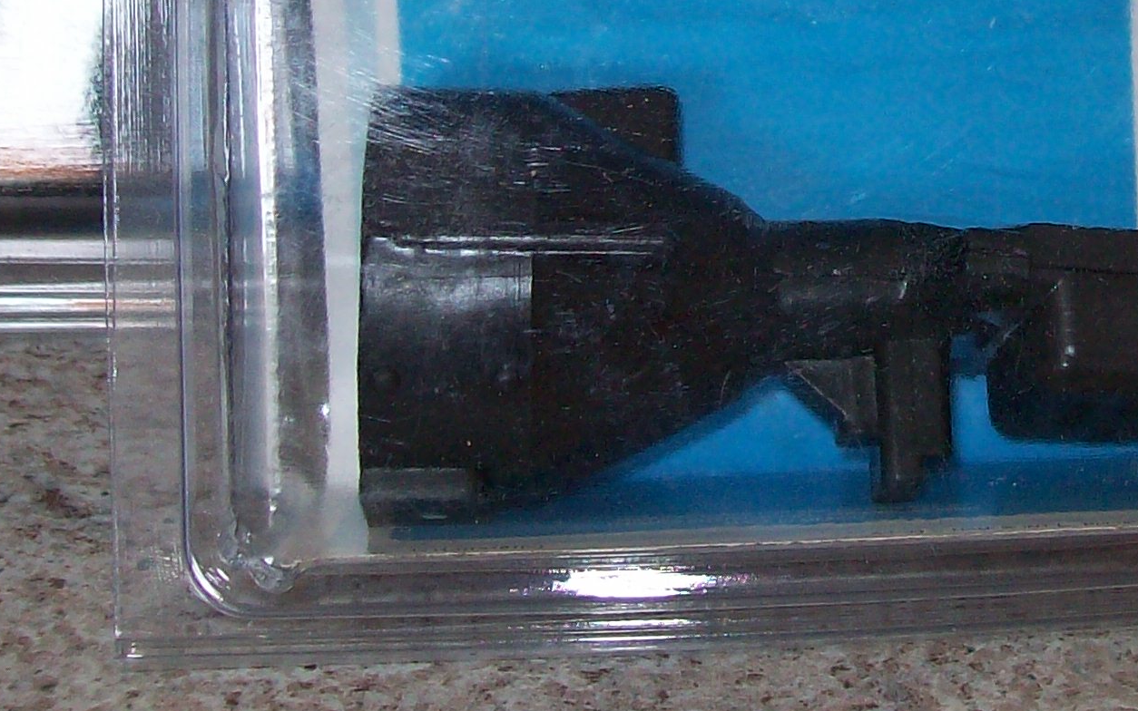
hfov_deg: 22.0
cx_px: 898
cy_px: -65
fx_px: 2885
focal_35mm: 93
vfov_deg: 13.8
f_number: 2.7
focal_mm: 6
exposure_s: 1/113
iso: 80
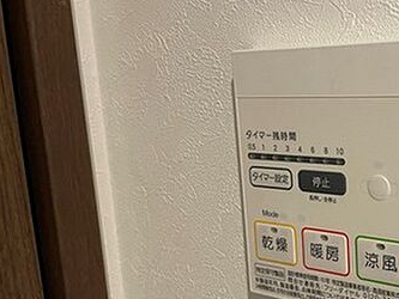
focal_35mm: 50
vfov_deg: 29.0
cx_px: 358
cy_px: 184
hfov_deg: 35.9
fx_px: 577
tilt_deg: -10.7
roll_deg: +2.5
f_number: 1.6
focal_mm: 4.2
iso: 160
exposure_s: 1/60
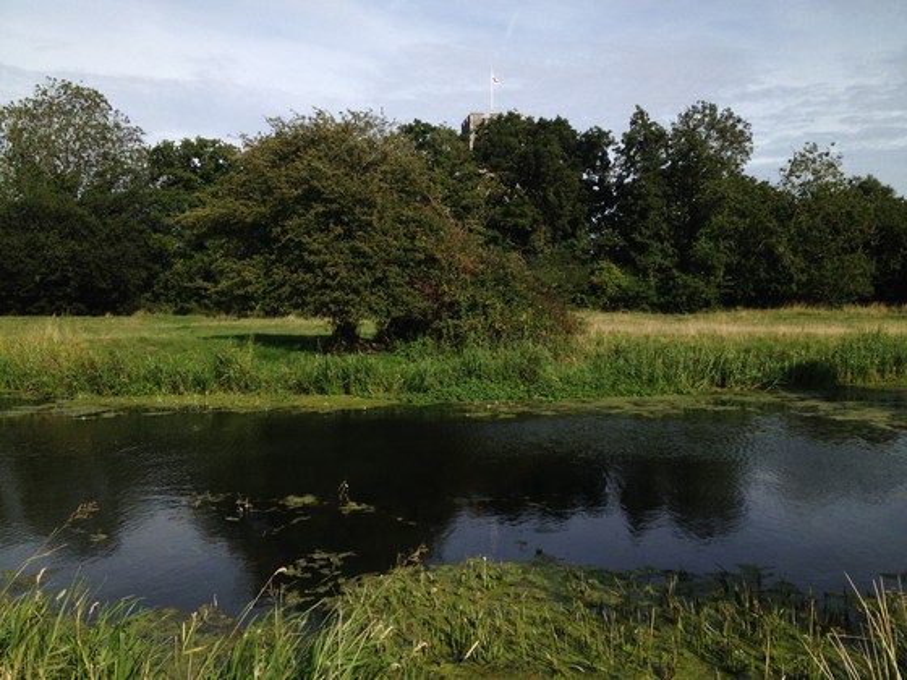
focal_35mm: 35
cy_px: 340
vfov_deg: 40.7
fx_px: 917
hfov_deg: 52.6
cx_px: 454
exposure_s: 1/3690
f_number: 2.4
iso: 80
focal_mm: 4.28
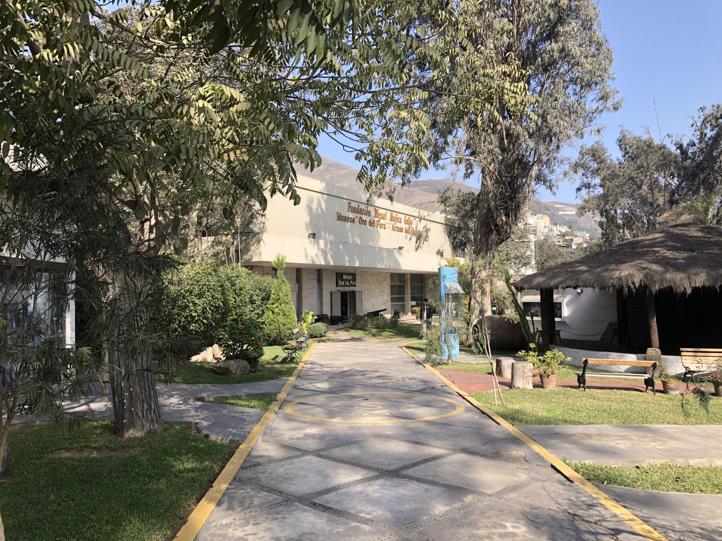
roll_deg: +1.4
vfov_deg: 49.7
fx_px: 584
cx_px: 361
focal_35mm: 28
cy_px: 270
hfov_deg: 63.4
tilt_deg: +2.5
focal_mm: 4
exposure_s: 1/867
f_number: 1.8
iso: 20
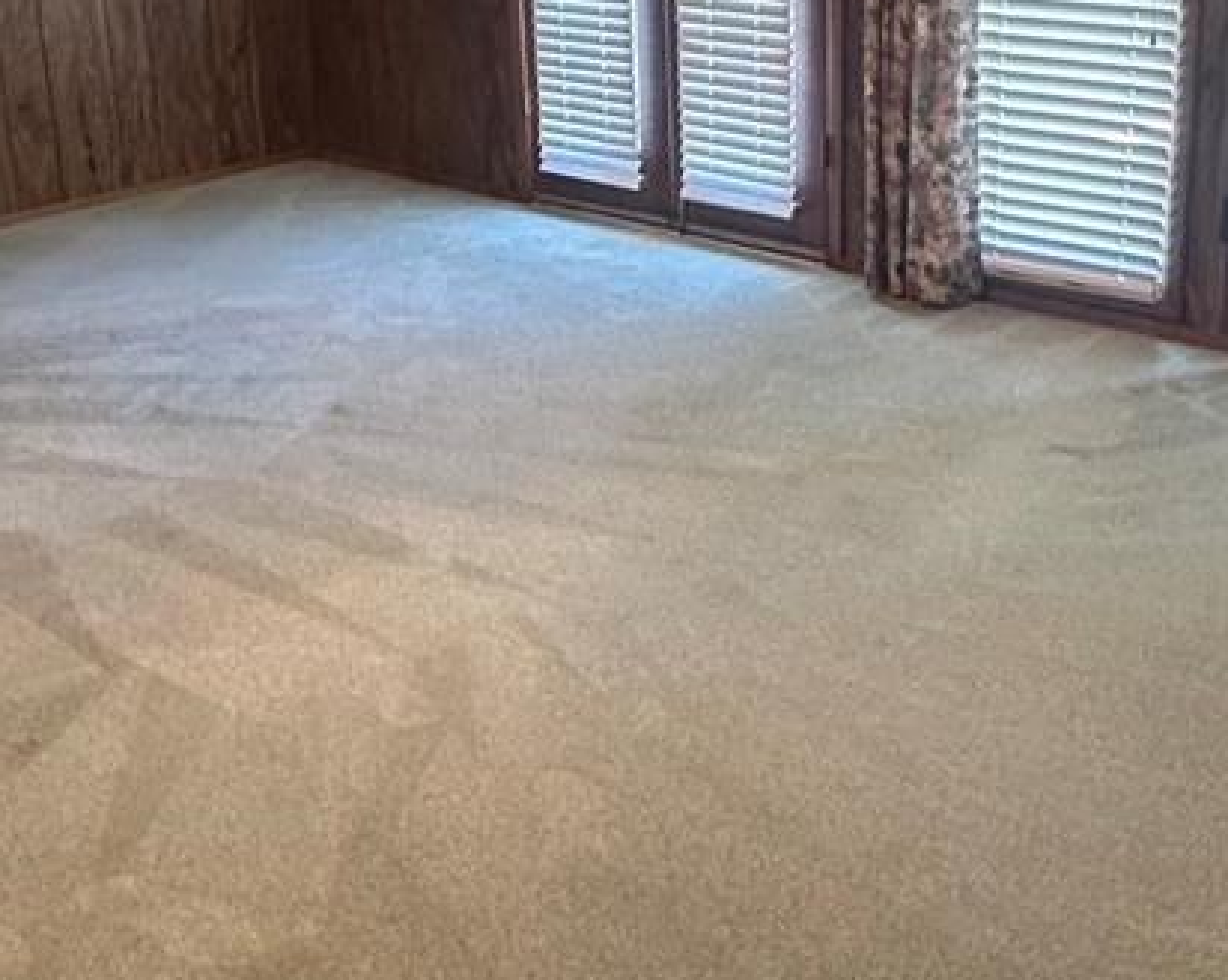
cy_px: 334
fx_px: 1852
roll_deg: +1.0
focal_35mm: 51
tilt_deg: -16.0
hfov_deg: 36.7
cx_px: 566
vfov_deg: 29.5
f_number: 2.2
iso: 320
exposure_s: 1/60
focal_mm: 2.22
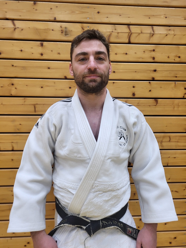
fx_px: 186
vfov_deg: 67.3
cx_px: 93
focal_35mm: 26
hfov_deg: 53.1
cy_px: 124
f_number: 1.8
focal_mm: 5.4
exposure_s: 1/100
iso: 160
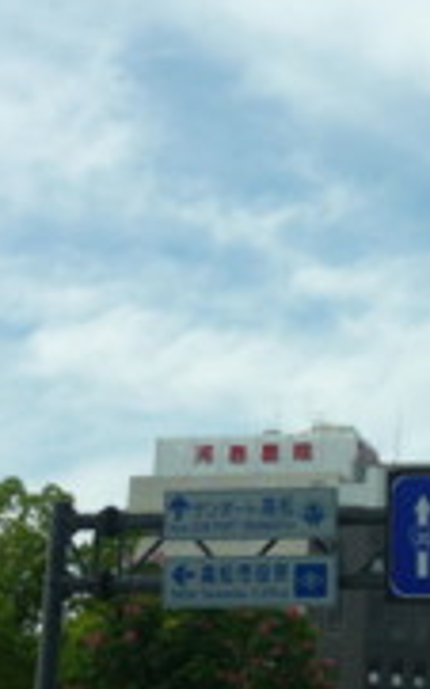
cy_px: 419
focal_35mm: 87
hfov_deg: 14.3
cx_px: 571
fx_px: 1633
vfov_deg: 23.8
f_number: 8
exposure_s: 1/125
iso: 100
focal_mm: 5.5
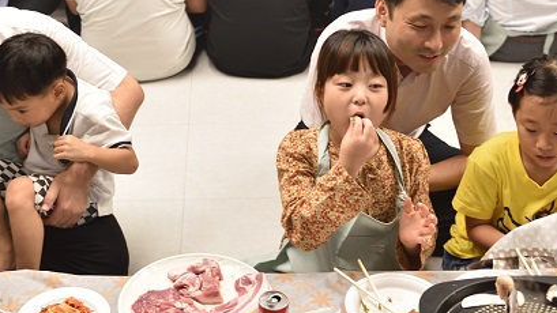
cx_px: 220
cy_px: 24
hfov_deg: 33.2
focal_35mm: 63
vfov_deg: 18.7
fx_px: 930
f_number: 3.2
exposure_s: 1/160
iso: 1000
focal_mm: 34
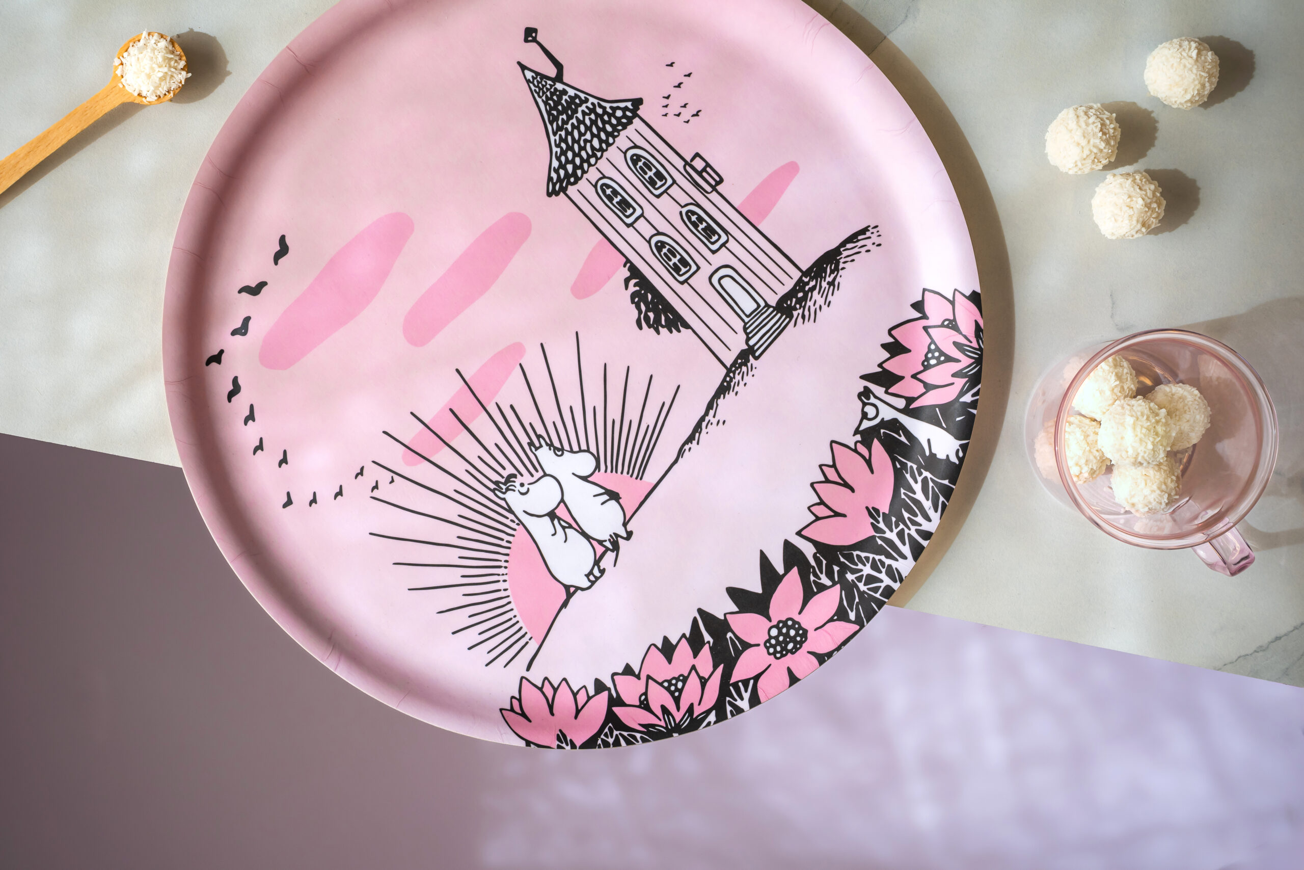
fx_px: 1811
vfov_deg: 27.0
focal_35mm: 50
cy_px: 435
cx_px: 652
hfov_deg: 39.6
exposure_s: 1/100
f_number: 8
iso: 250
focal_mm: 50
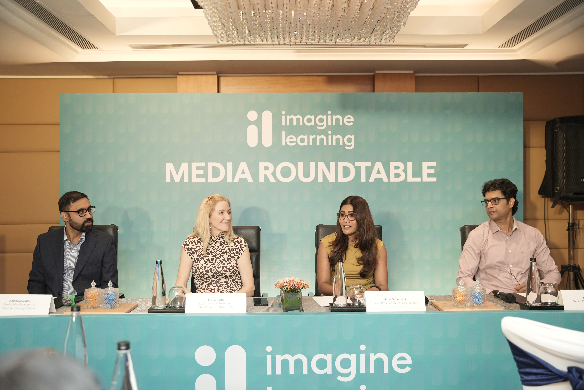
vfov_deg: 38.2
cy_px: 195
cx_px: 292
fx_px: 563
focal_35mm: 35
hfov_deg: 54.8
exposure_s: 1/160
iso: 1250
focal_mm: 34.7
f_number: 3.2
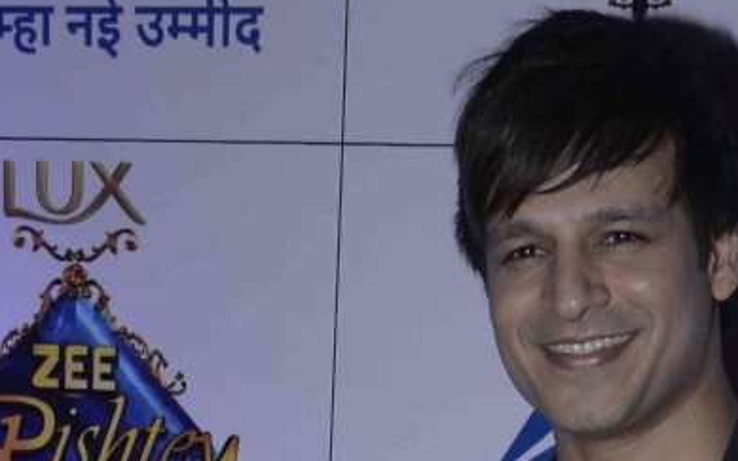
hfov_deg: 16.7
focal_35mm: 124
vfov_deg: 8.8
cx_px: 582
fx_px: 2493
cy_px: 1345
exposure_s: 1/160
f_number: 9
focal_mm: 21
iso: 400
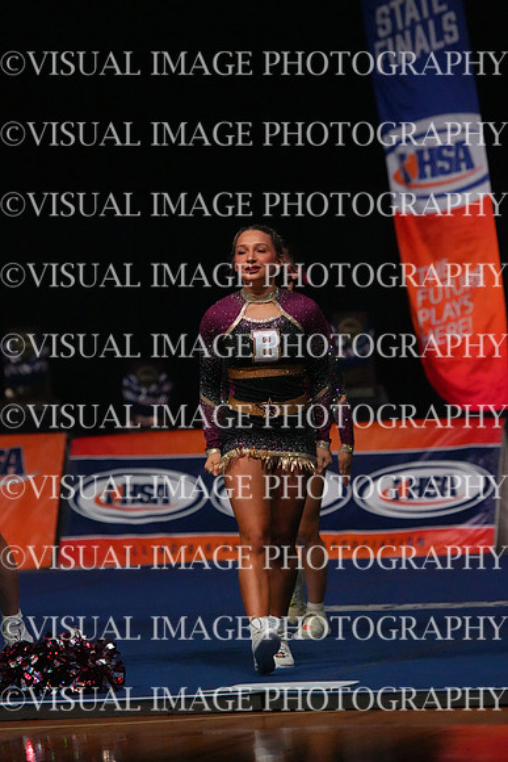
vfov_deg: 8.2
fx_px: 5288
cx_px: 254
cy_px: 381
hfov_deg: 5.5
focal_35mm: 250
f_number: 5.6
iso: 16000
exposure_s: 1/1250
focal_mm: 250
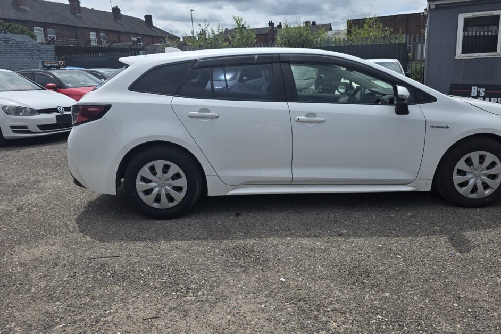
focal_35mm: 26
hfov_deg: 69.3
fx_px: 362
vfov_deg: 49.4
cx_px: 270
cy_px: 147
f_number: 1.7
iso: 64
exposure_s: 1/7944
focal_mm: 6.3
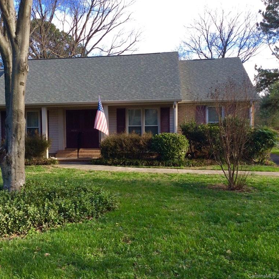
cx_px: 103
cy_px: 139
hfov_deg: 43.5
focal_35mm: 38
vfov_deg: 43.9
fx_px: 347
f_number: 2.4
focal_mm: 3.3
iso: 32
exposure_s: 1/314
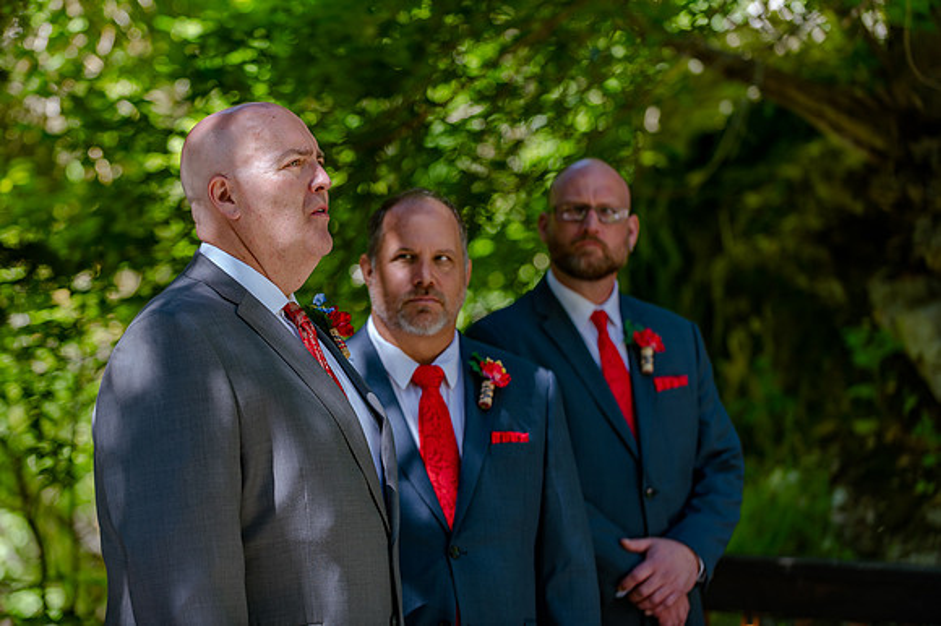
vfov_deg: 11.5
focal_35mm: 120
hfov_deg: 17.1
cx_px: 407
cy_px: 270
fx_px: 3122
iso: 200
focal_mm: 105
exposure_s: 1/250
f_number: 2.8
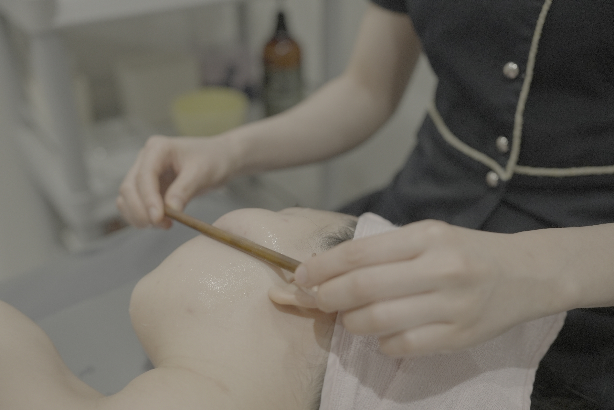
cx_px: 307
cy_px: 205
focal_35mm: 38
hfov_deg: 50.7
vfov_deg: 35.1
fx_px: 648
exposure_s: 1/160
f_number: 2.8
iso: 16000
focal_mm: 38
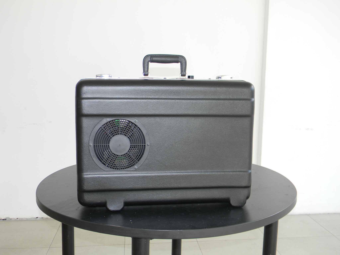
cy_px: 128
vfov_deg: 39.7
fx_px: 354
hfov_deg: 51.4
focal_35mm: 36
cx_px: 170
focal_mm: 6.4
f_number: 3.7
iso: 80
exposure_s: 1/46.7
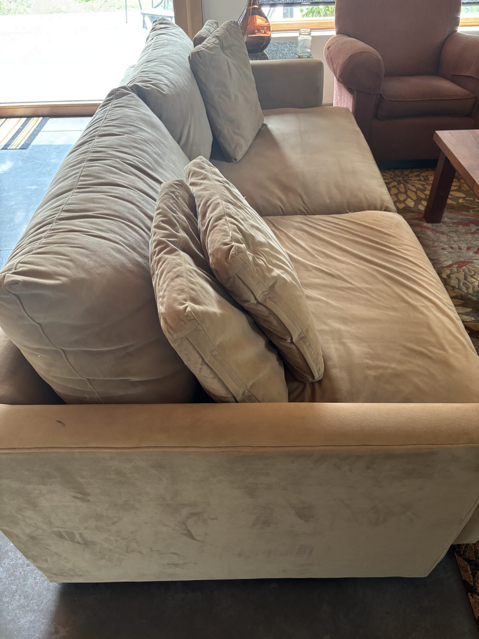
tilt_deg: -41.3
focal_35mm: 26
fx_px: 480
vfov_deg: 67.3
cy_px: 320
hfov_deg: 53.1
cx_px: 240
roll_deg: +1.8
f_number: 1.6
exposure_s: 1/60
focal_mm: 5.96
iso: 320
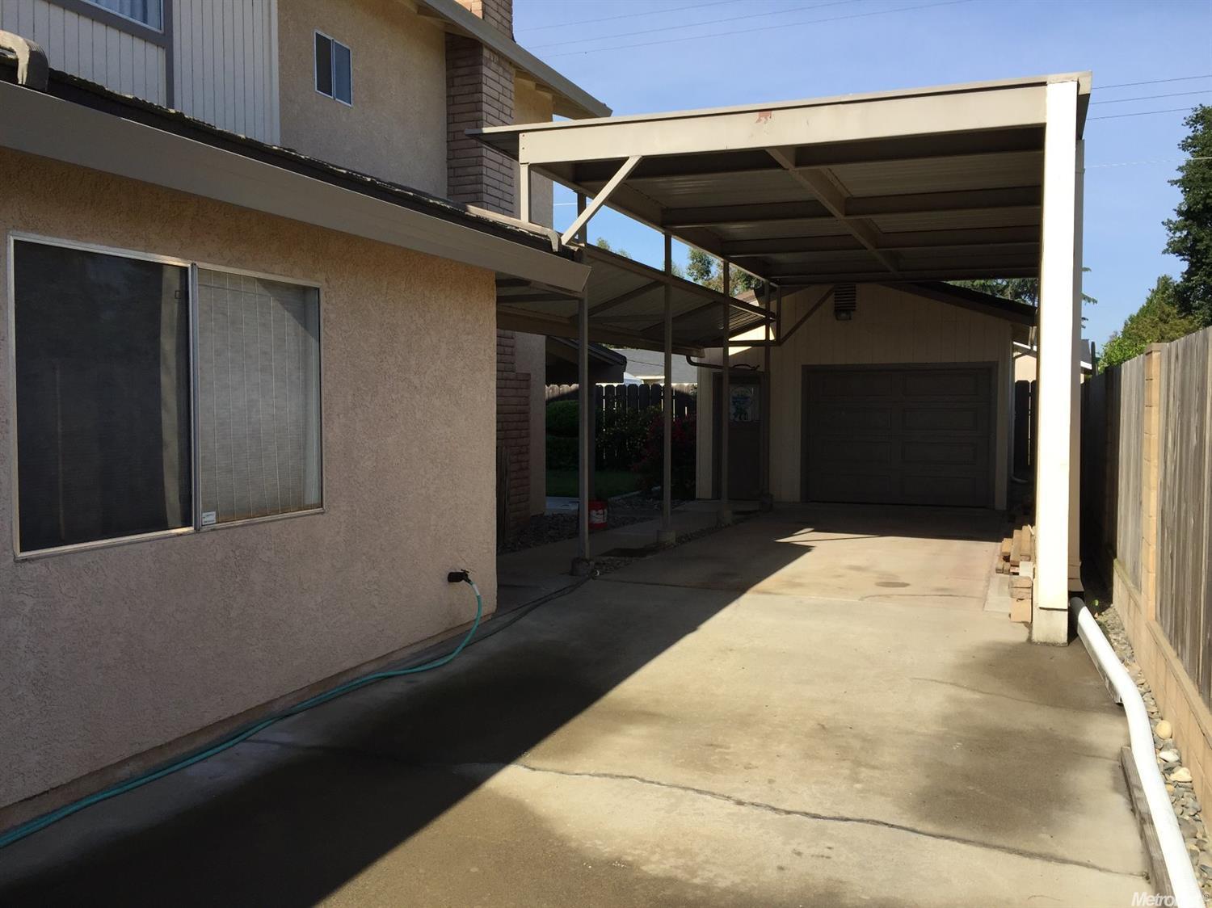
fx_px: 1015
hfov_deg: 61.7
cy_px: 454
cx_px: 606
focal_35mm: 29
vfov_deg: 48.2
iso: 32
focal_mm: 4.15
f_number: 2.2
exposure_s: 1/1582
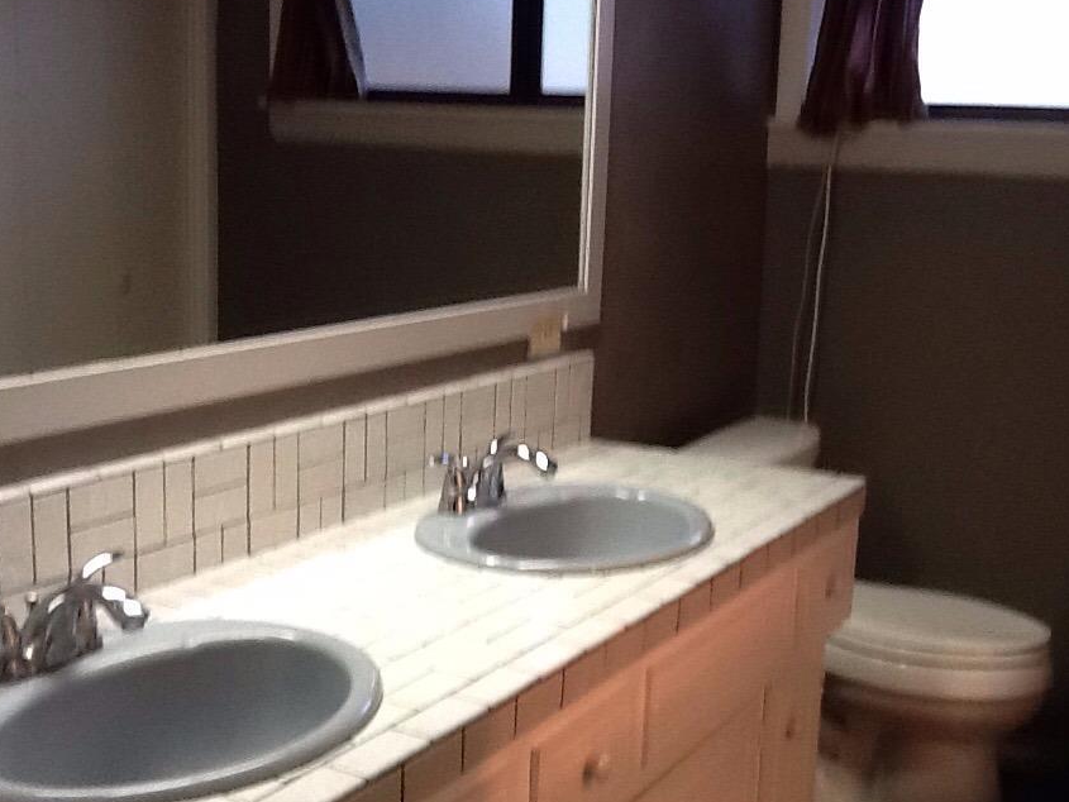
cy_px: 436
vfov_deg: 29.1
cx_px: 558
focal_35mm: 50
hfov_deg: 38.2
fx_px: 1544
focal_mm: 2.03
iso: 100
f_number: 2.4
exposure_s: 1/30
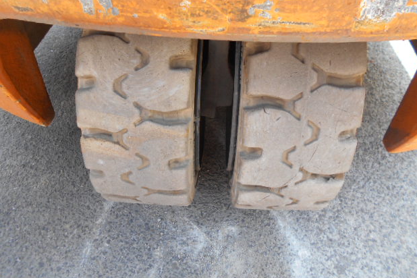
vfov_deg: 46.2
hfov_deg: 65.5
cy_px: 117
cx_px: 204
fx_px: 324
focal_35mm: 28
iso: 80
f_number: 3.2
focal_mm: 4.6
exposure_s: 1/80
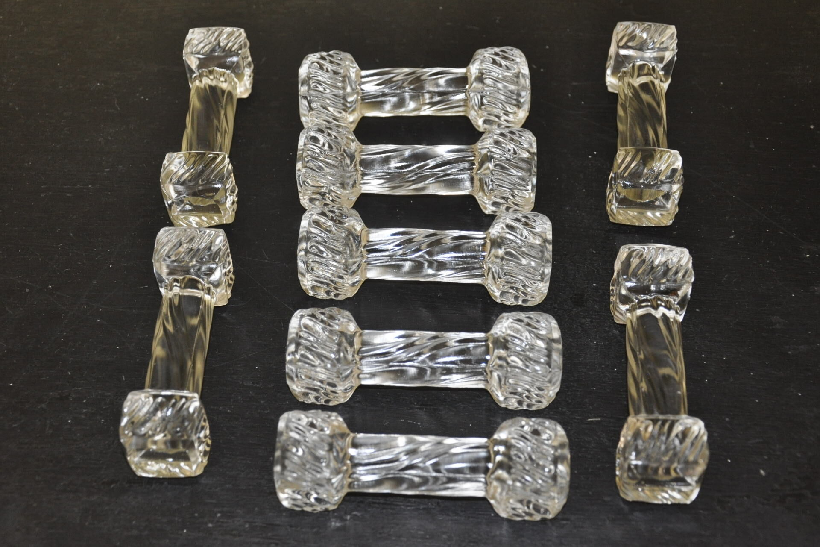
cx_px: 410
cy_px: 274
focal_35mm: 48
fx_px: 1093
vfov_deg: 28.1
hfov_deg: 41.1
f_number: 4.2
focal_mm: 32
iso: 800
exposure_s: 1/60
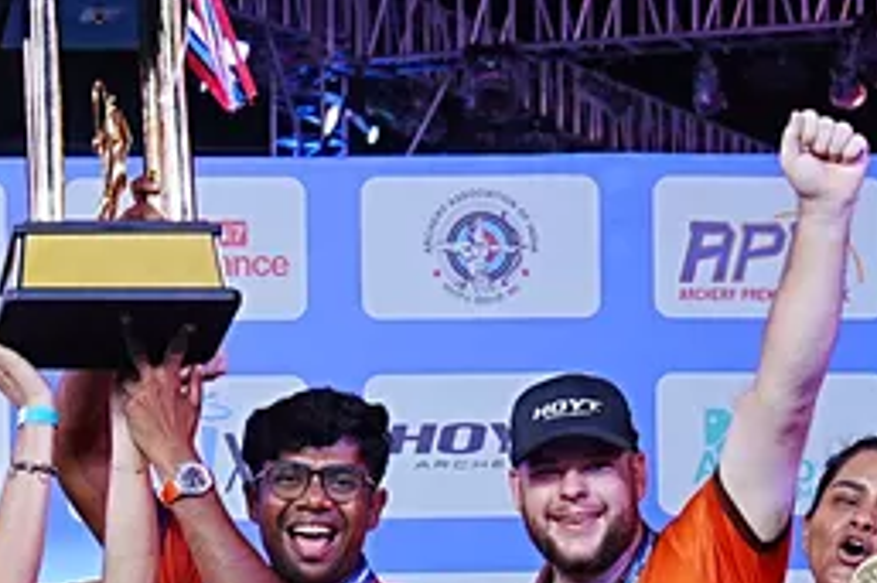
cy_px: 910
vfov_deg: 8.2
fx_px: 3993
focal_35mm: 164
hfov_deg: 12.5
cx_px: 154
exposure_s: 1/125
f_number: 3.2
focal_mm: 25
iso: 125
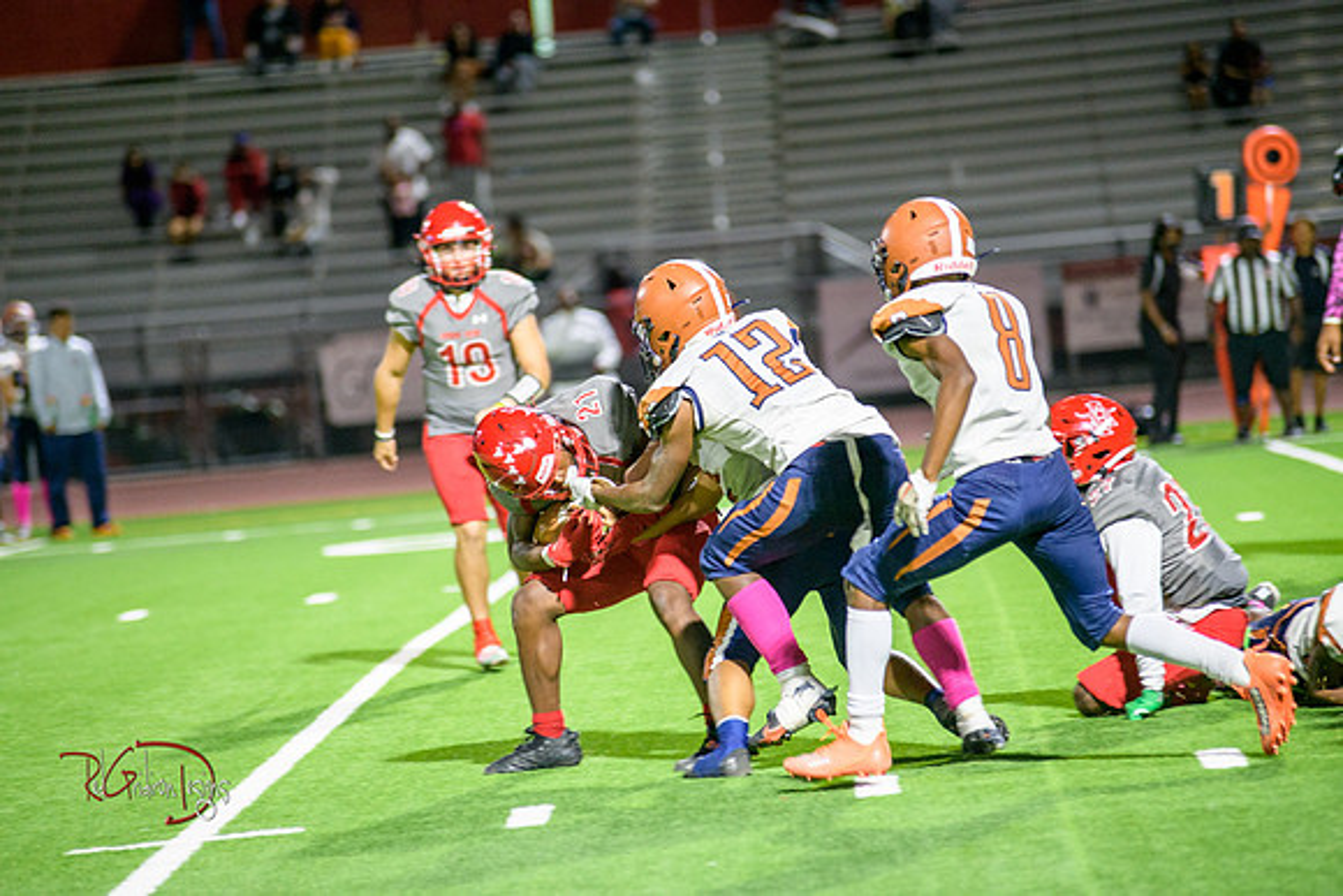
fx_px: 7463
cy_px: 448
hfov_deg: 10.3
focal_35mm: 200
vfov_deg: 6.9
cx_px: 672
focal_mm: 200
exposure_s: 1/250
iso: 1600
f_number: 2.8
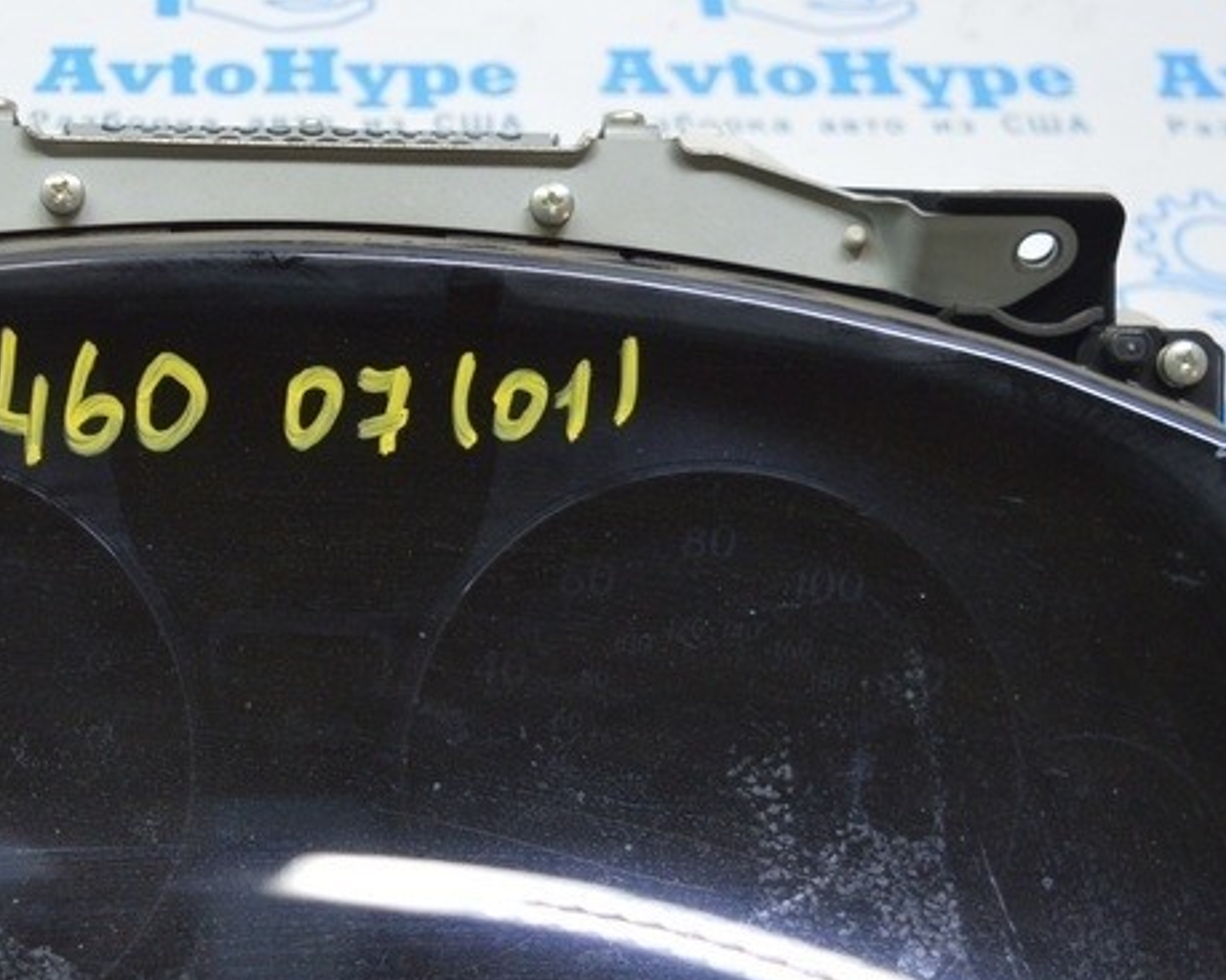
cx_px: 246
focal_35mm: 69
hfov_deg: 27.0
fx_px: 2503
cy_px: 669
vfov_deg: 22.1
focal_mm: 22
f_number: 3.8
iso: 400
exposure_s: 1/50
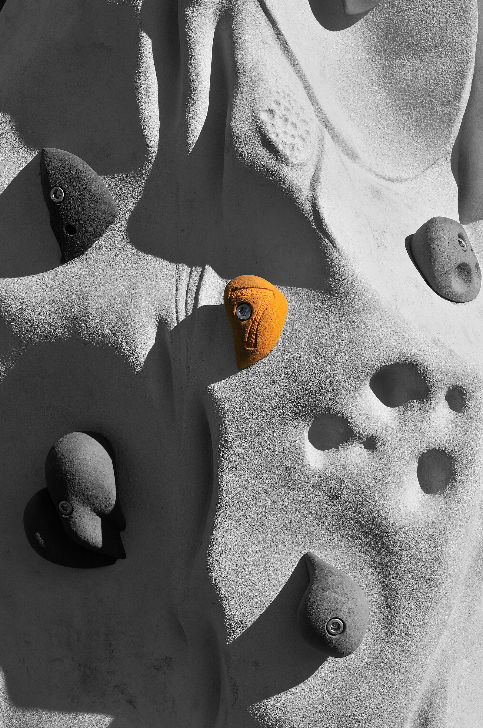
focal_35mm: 75
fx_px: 1513
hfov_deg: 18.1
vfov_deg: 27.0
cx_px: 242
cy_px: 364
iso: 200
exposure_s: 1/800
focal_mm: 50
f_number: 8
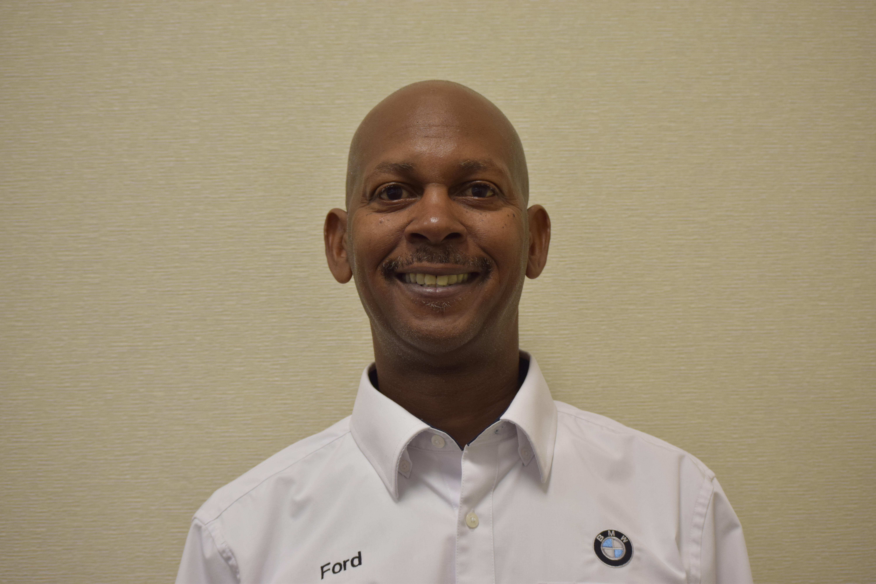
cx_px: 438
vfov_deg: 16.6
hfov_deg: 24.6
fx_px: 2007
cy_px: 292
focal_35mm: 82
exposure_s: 1/60
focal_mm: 55
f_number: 4
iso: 450
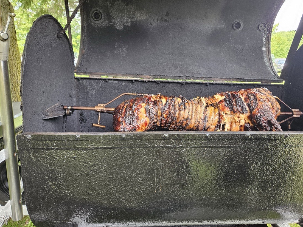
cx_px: 161
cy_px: 114
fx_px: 219
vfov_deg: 54.9
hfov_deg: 69.3
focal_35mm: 25
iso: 160
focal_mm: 5.4
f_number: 1.8
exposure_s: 1/207
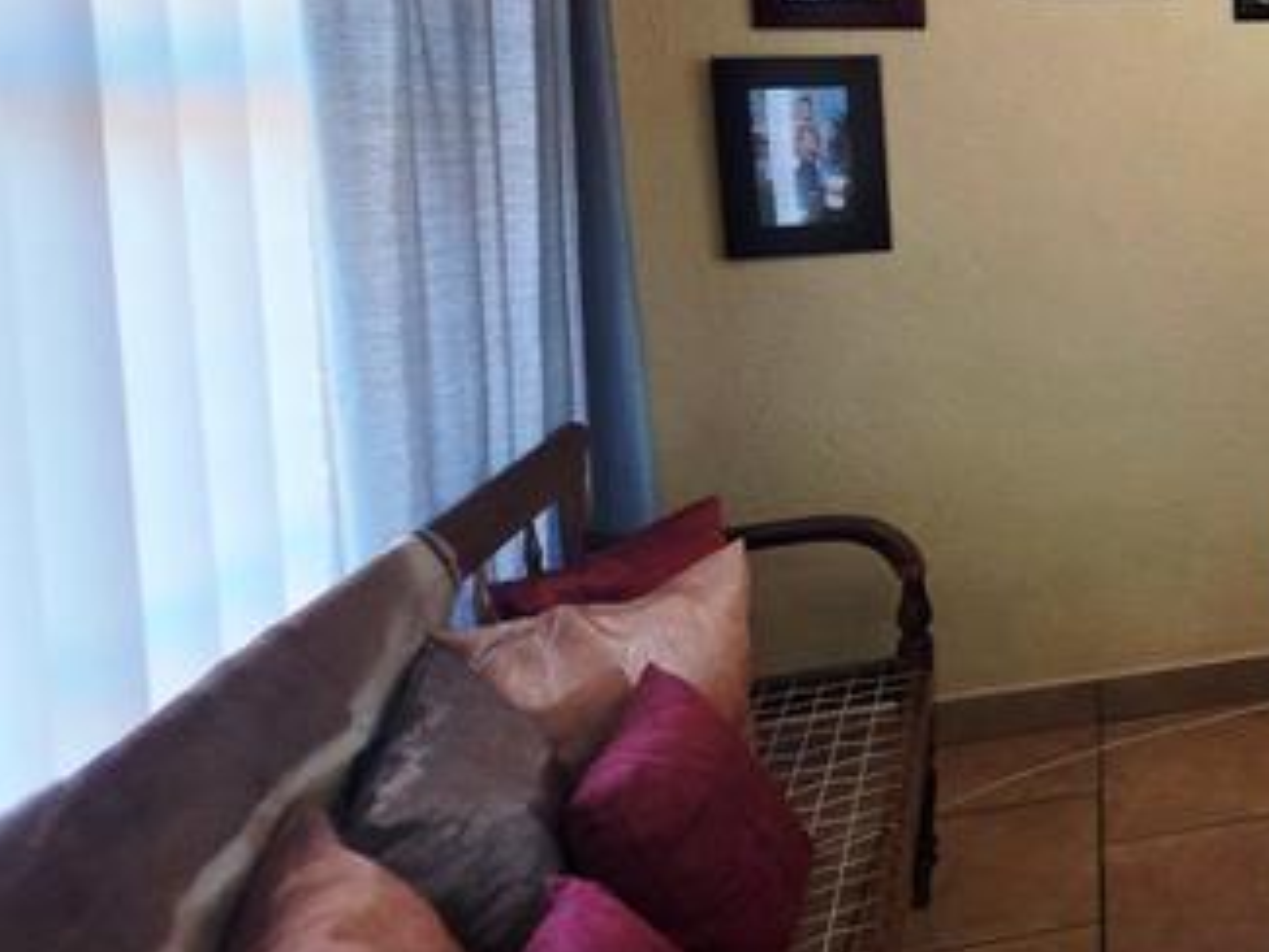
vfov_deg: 41.9
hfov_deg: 42.7
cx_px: 1433
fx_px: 1174
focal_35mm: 32
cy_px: 164
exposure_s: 1/101
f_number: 1.9
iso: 250
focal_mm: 2.2
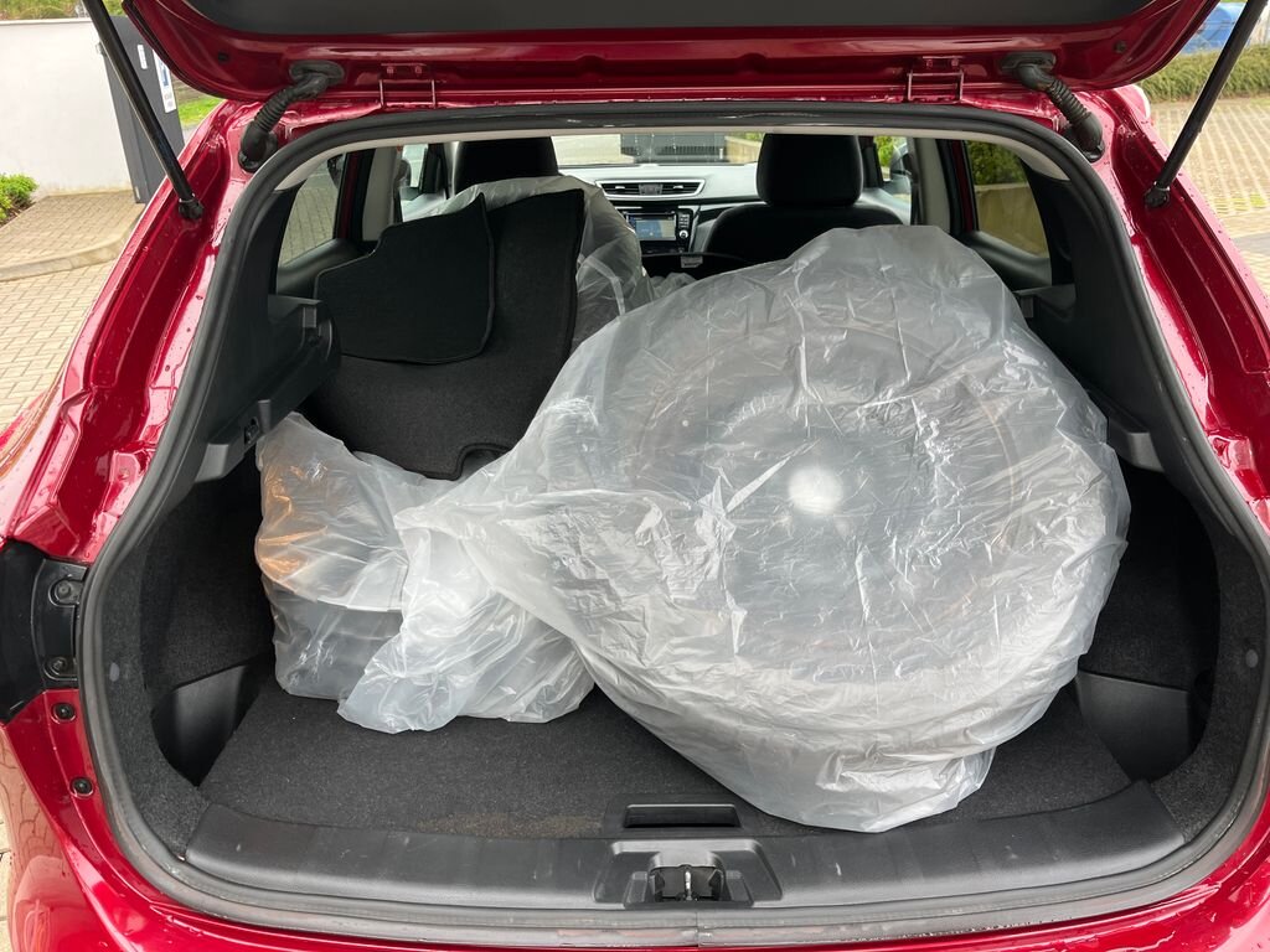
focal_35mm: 26
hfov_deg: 67.3
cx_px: 635
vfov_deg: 53.1
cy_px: 476
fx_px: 954
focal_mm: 5.1
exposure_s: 1/122
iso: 40
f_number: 1.6
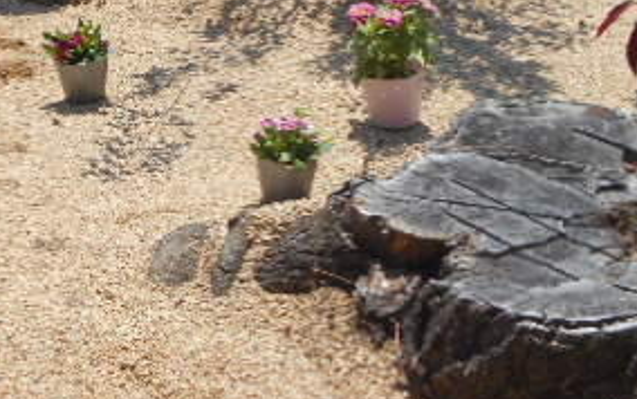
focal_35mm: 105
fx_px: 1824
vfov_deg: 12.4
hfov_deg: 19.6
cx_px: 117
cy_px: 72
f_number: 4.2
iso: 80
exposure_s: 1/500
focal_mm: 7.7
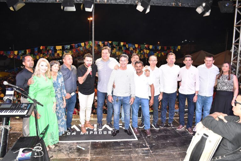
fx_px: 181
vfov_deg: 47.9
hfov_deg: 67.4
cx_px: 120
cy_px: 80
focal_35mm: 27
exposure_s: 1/125
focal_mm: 18
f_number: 5
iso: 1250
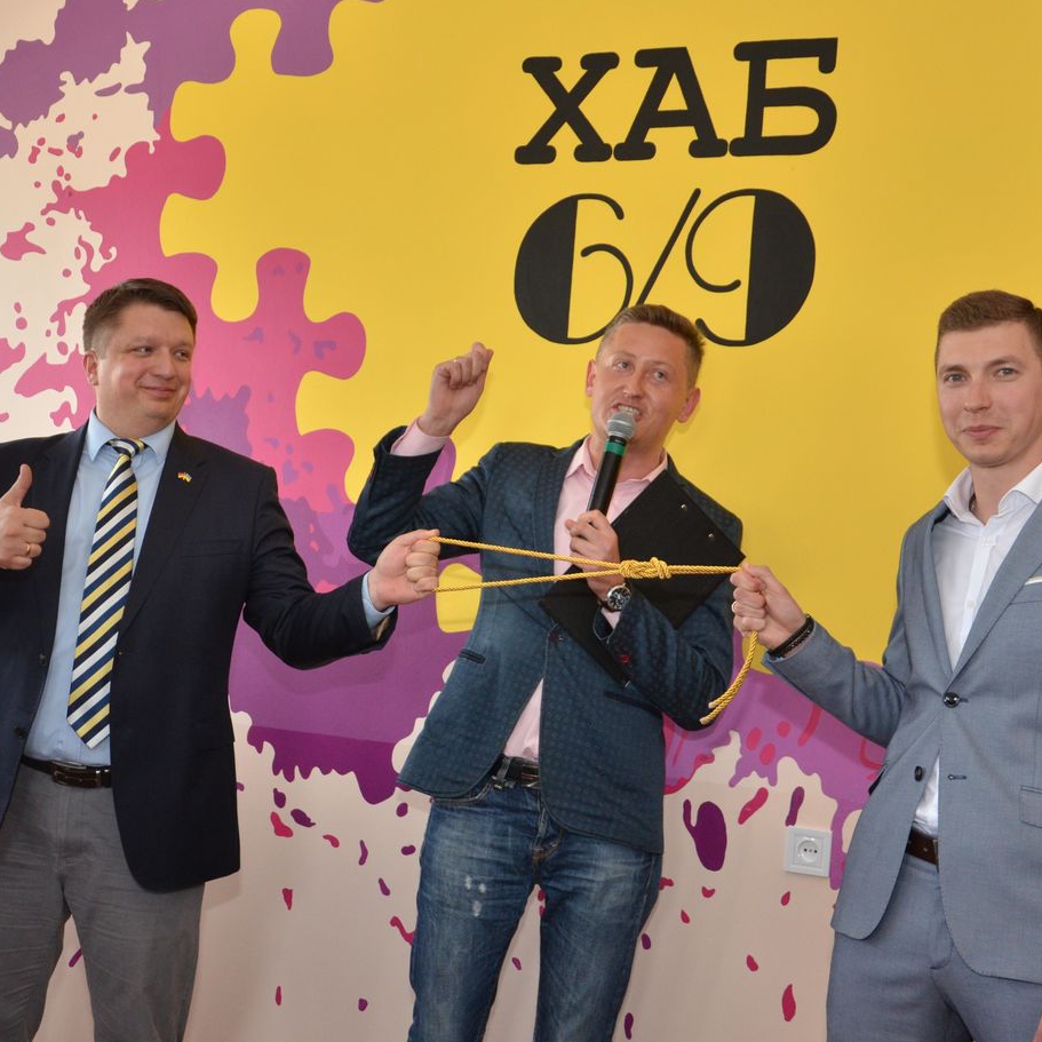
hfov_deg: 36.0
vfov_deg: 36.1
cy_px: 530
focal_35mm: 47
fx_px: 1601
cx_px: 573
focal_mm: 24
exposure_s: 1/250
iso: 640
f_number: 3.8
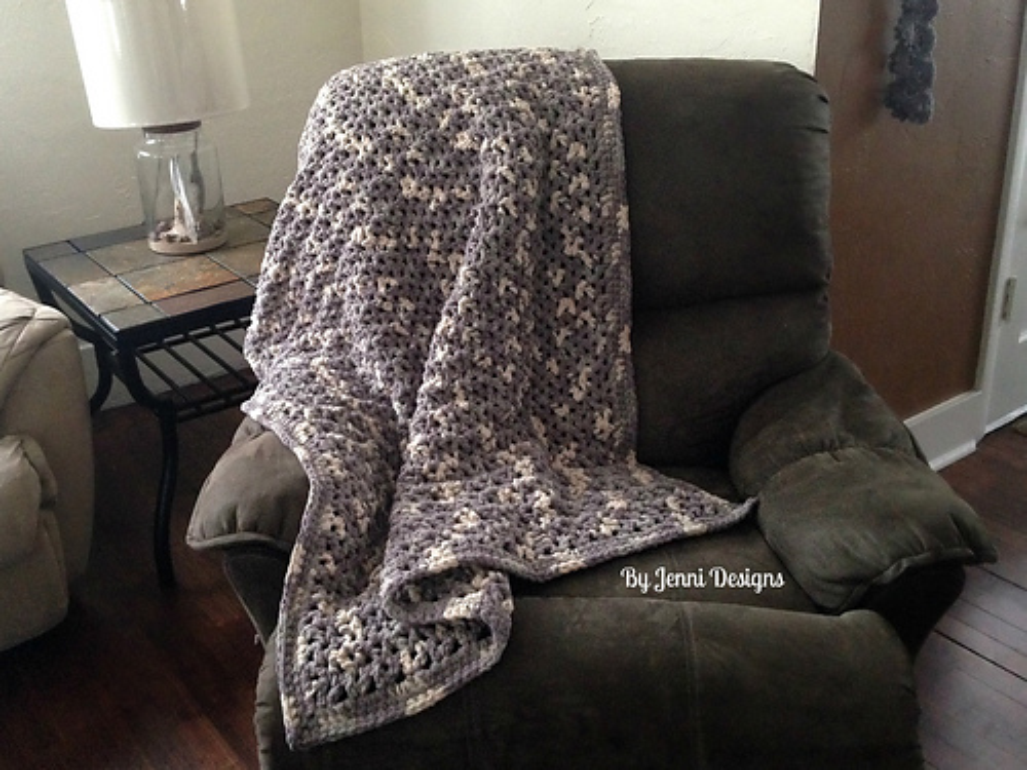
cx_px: 514
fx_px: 979
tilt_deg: -22.7
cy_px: 385
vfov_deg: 42.9
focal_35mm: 33
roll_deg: +2.4
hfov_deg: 55.4
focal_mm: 4.12
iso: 400
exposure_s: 1/20
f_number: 2.4
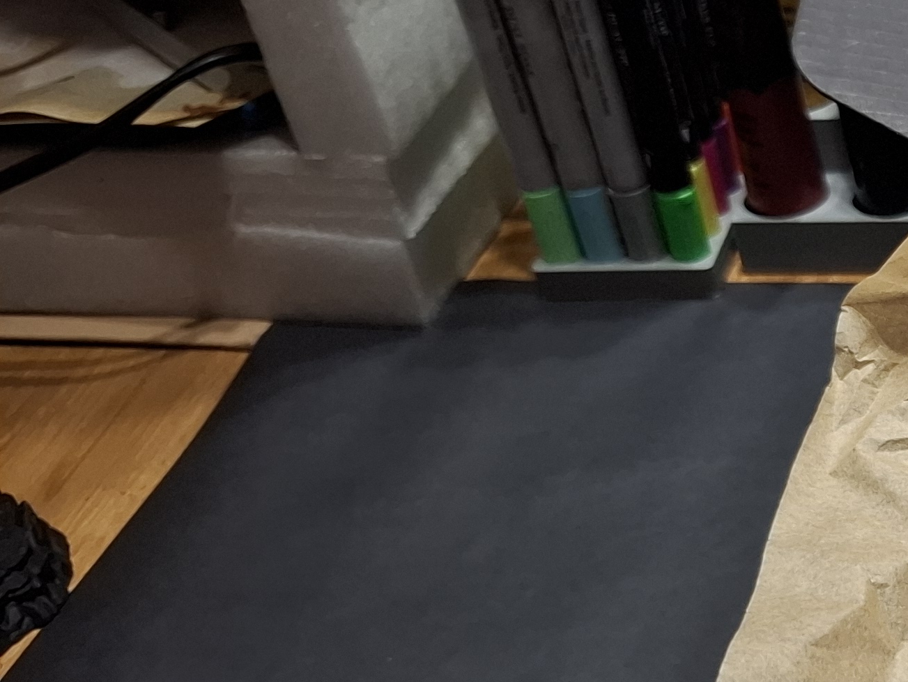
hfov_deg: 21.8
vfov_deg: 20.4
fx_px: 1889
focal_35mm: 72
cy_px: 439
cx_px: 1421
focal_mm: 5.54
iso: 250
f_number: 1.8
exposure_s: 1/33
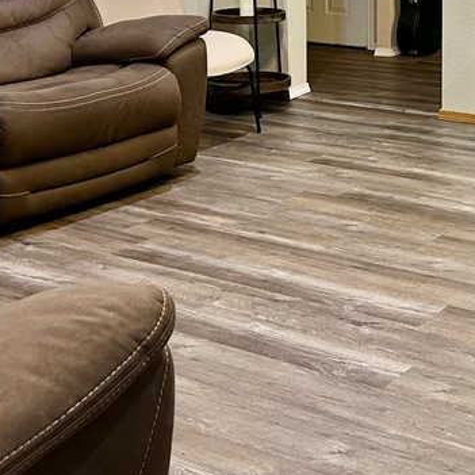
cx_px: 509
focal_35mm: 67
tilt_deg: -5.6
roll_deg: -0.5
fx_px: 1040
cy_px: -16
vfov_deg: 24.4
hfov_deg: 24.2
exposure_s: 1/60
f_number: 1.5
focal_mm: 5.7
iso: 160
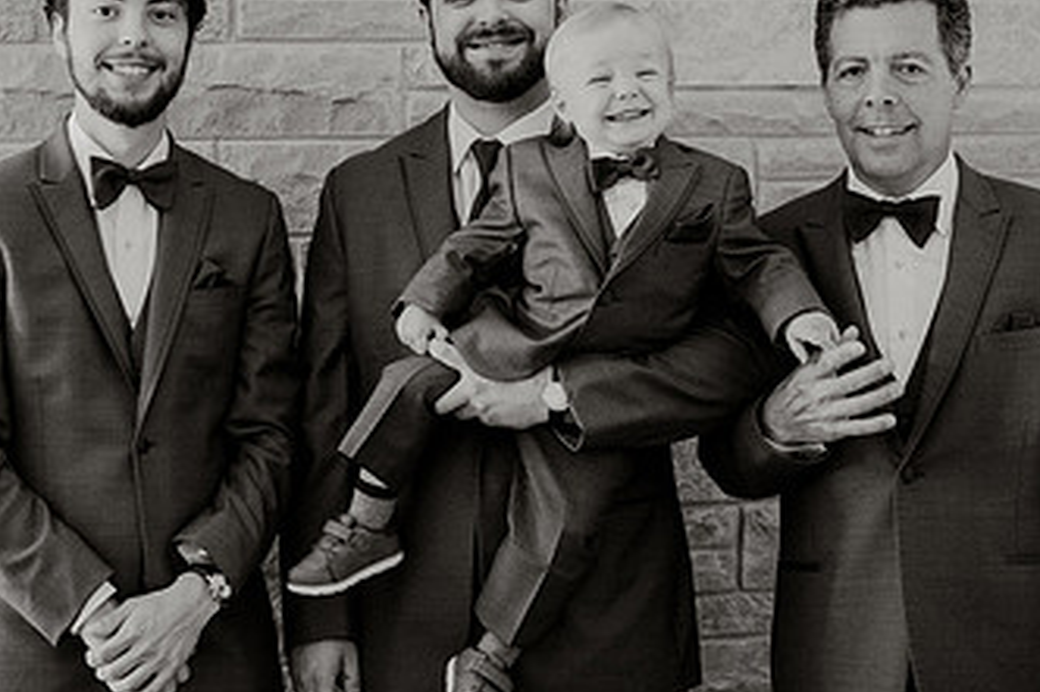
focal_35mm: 76
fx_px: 2194
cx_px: 494
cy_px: 243
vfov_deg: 17.9
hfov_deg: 26.7
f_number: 2.8
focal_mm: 40
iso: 3200
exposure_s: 1/125
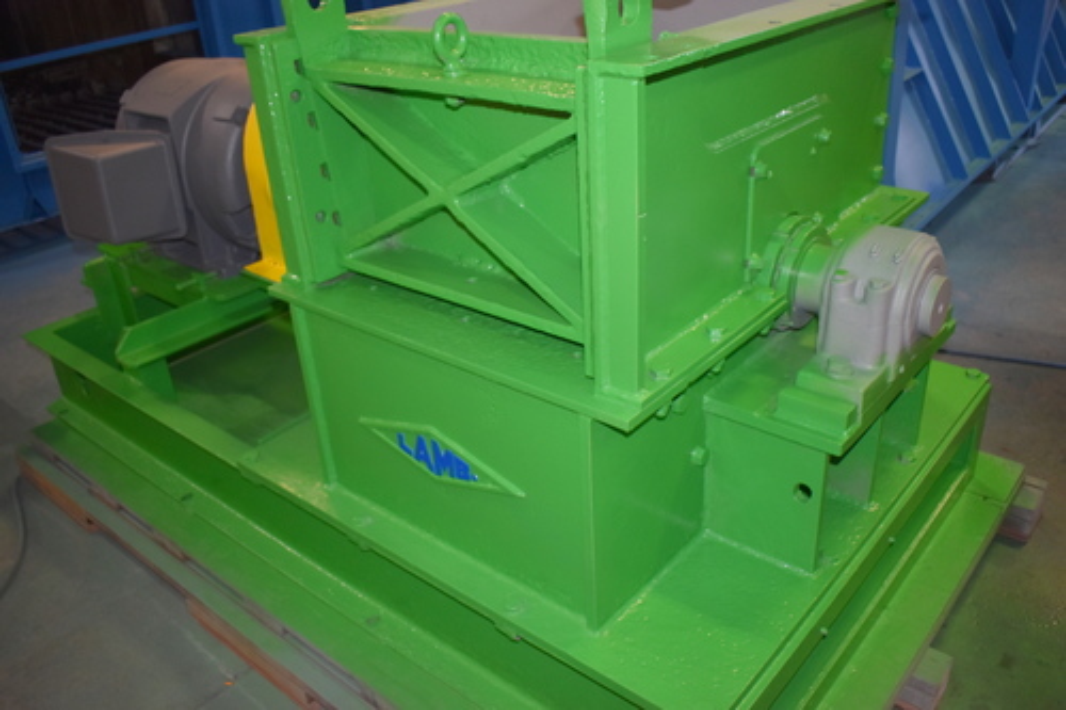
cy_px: 355
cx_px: 533
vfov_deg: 43.6
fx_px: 888
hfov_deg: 61.9
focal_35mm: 30
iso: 800
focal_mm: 20
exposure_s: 1/200
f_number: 5
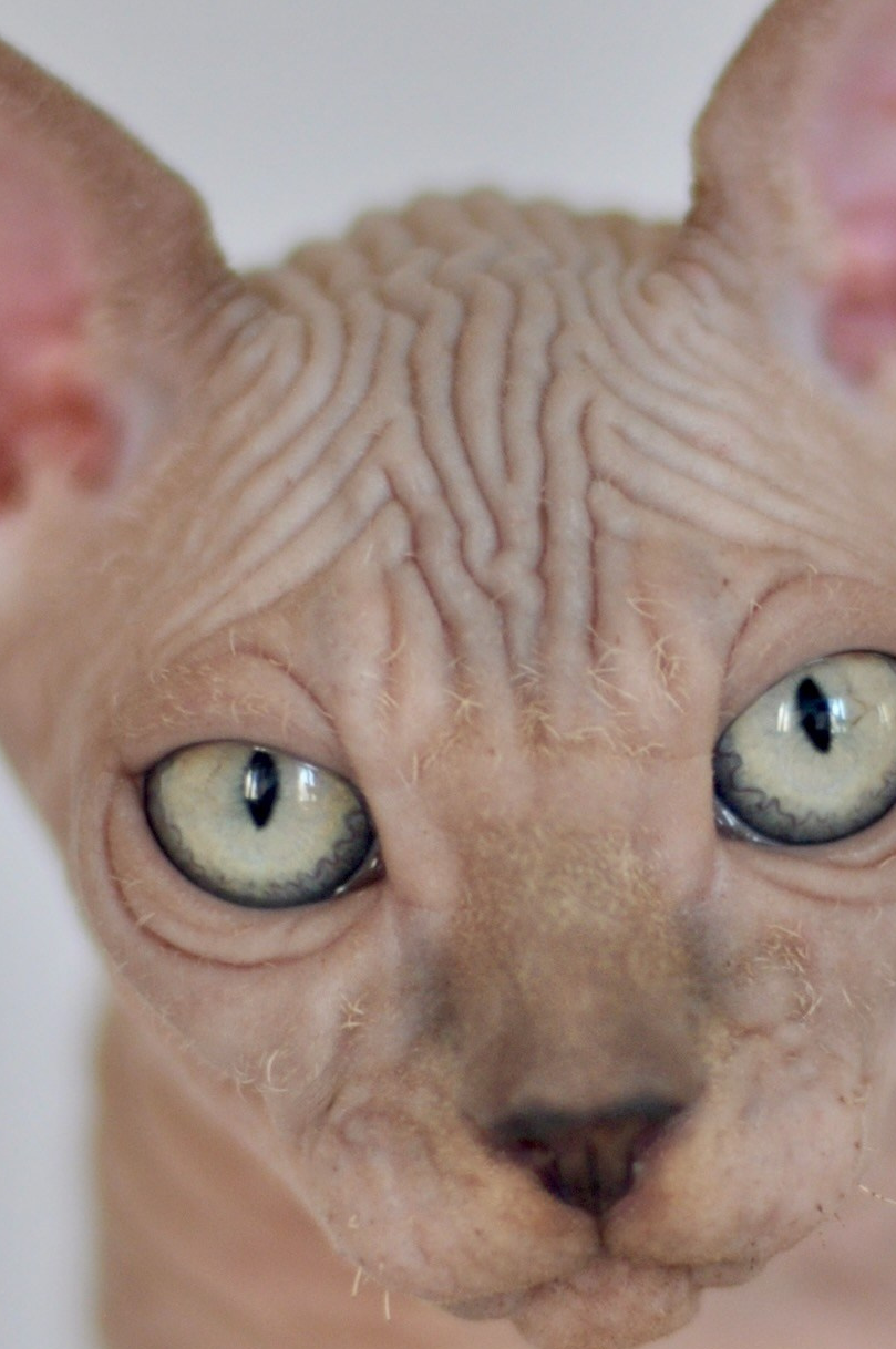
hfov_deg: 6.9
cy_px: 929
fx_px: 7410
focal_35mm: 198
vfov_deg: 10.4
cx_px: 682
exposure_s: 1/640
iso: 400
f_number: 1.4
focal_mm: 50
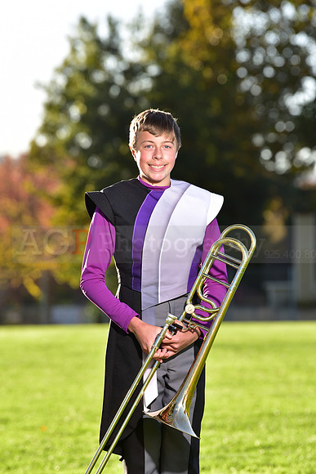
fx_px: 2632
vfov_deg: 10.3
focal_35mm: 200
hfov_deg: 6.9
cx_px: 158
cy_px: 237
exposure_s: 1/200
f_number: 5.6
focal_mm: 200
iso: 100
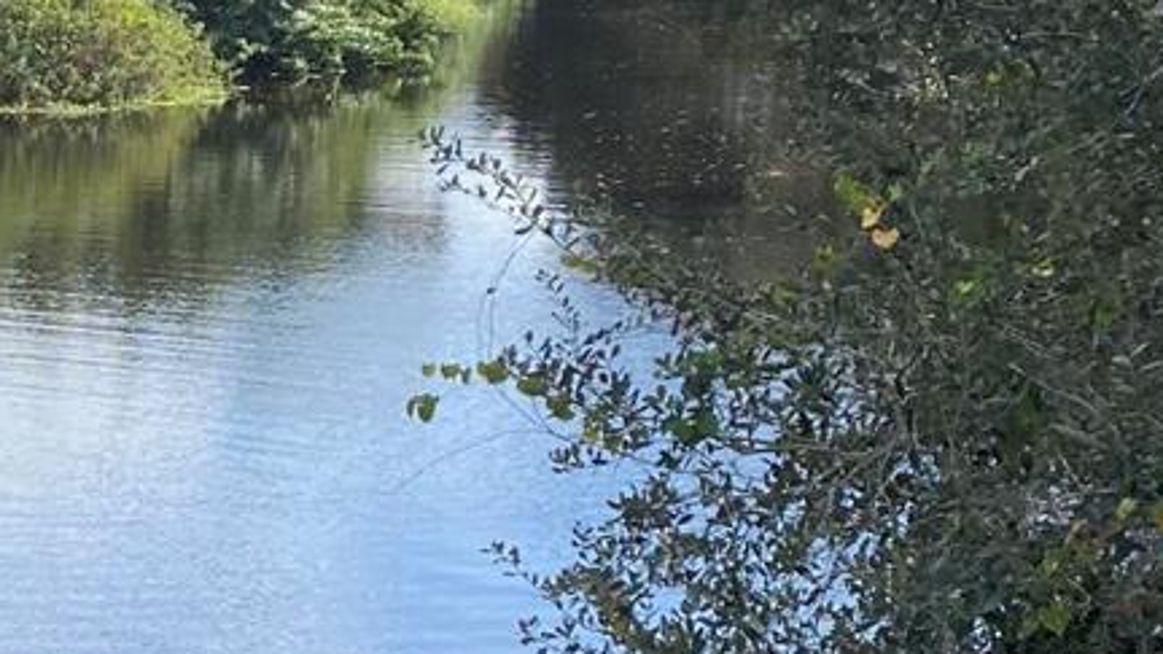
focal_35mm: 105
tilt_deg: -13.0
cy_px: 452
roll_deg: +0.5
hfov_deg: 18.5
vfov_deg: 11.5
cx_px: -482
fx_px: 3238
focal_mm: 4.25
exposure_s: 1/1585
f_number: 1.8
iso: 32
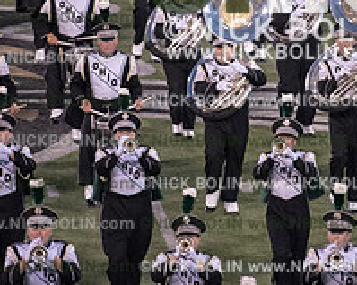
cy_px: -24
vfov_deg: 2.8
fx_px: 5777
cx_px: 276
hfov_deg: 3.5
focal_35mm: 547
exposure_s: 1/1250
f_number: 3.2
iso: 5000
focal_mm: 200
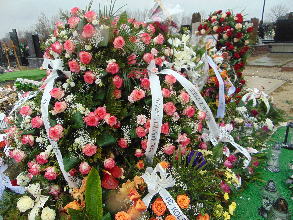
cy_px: 110
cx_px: 146
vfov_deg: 54.9
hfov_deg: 69.4
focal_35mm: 25
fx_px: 212
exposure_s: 1/400
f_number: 3
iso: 80
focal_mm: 4.5
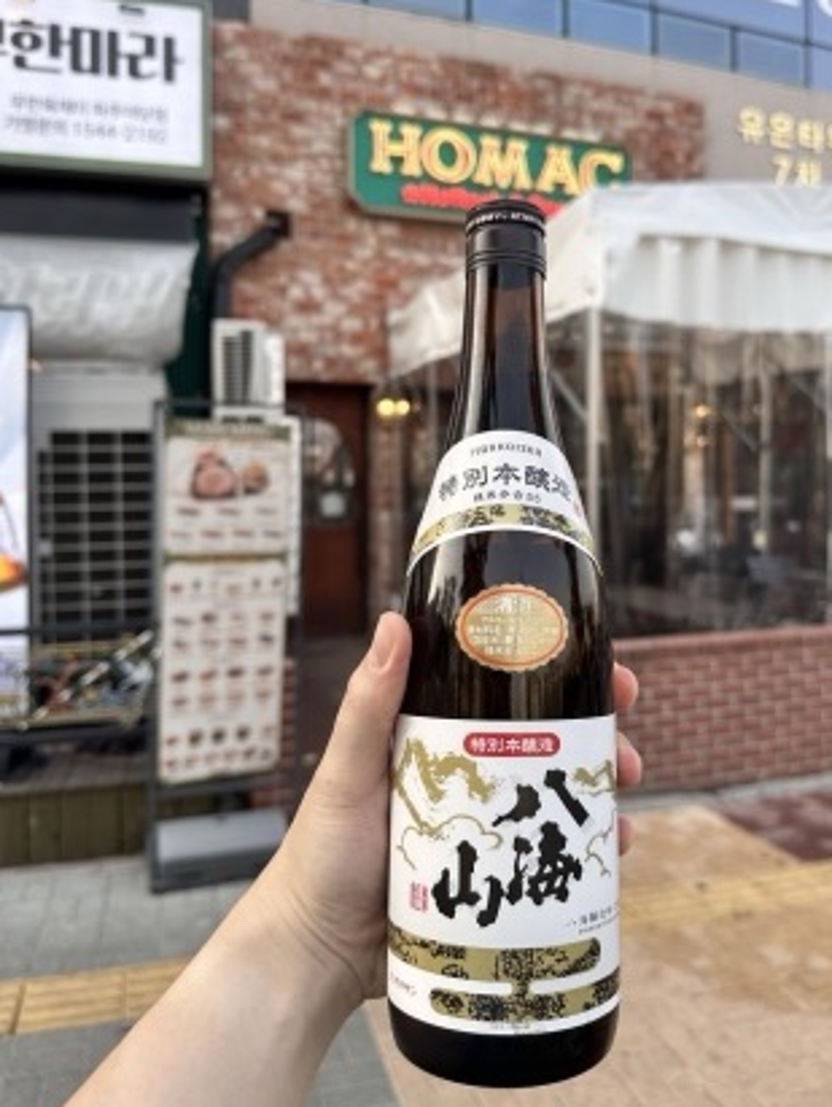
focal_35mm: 28
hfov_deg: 49.6
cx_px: 477
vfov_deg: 63.1
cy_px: 469
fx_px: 896
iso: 80
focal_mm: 6.86
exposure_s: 1/816
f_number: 1.78
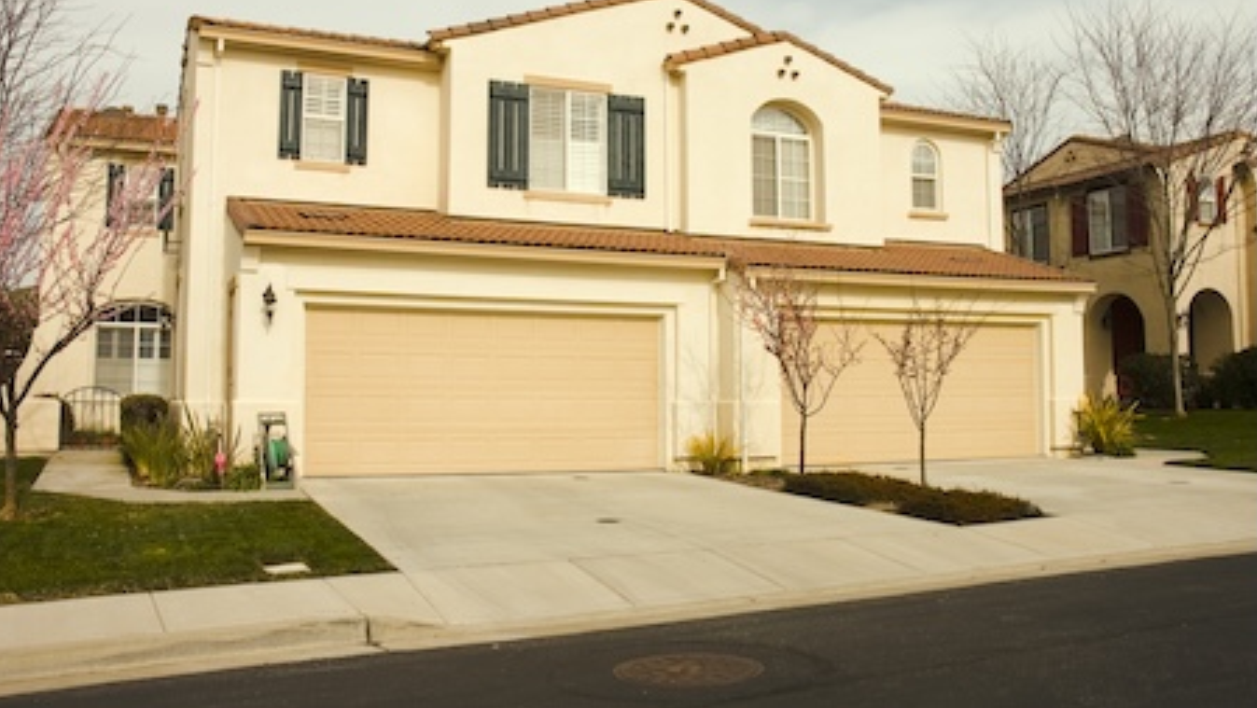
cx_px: 623
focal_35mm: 35
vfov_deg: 33.7
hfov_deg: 56.6
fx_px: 1167
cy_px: 295
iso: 200
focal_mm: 22
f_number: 8
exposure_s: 1/400
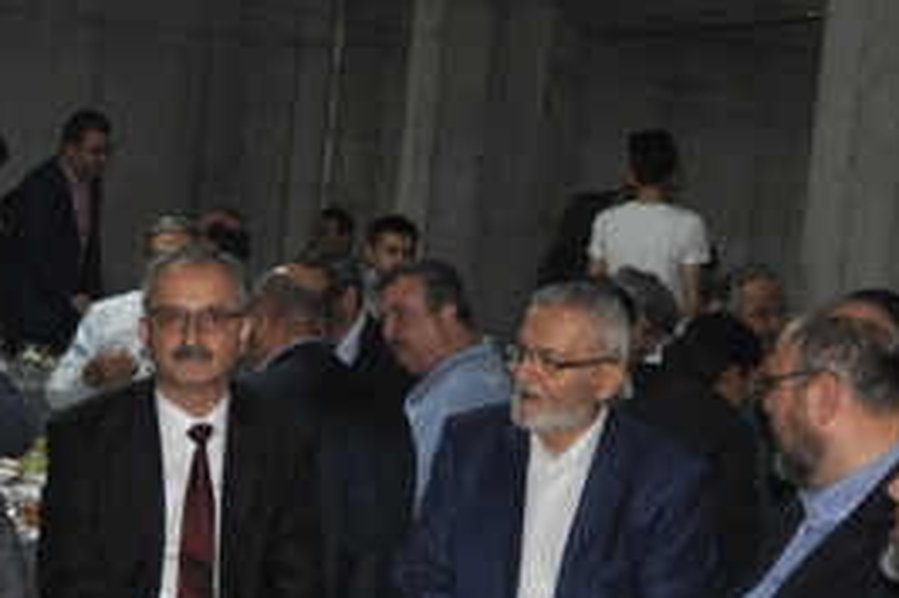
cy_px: 414
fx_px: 2251
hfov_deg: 22.5
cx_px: 348
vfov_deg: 15.1
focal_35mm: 90
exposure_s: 1/60
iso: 800
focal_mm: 25
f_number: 3.8
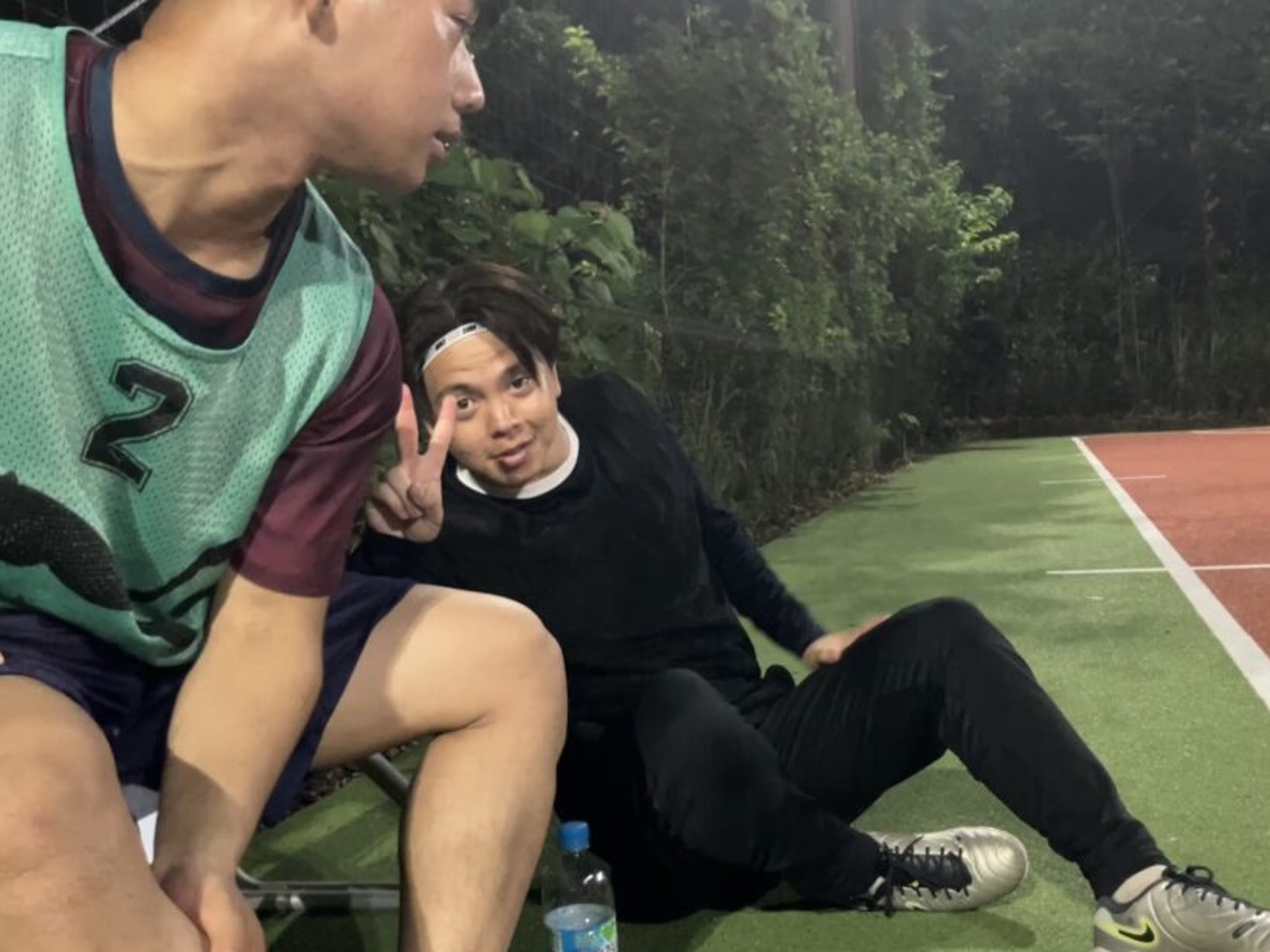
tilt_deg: -3.3
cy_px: 496
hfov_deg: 52.5
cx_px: 713
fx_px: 1284
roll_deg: +0.0
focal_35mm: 35
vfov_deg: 40.7
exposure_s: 1/30
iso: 640
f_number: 1.8
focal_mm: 3.99
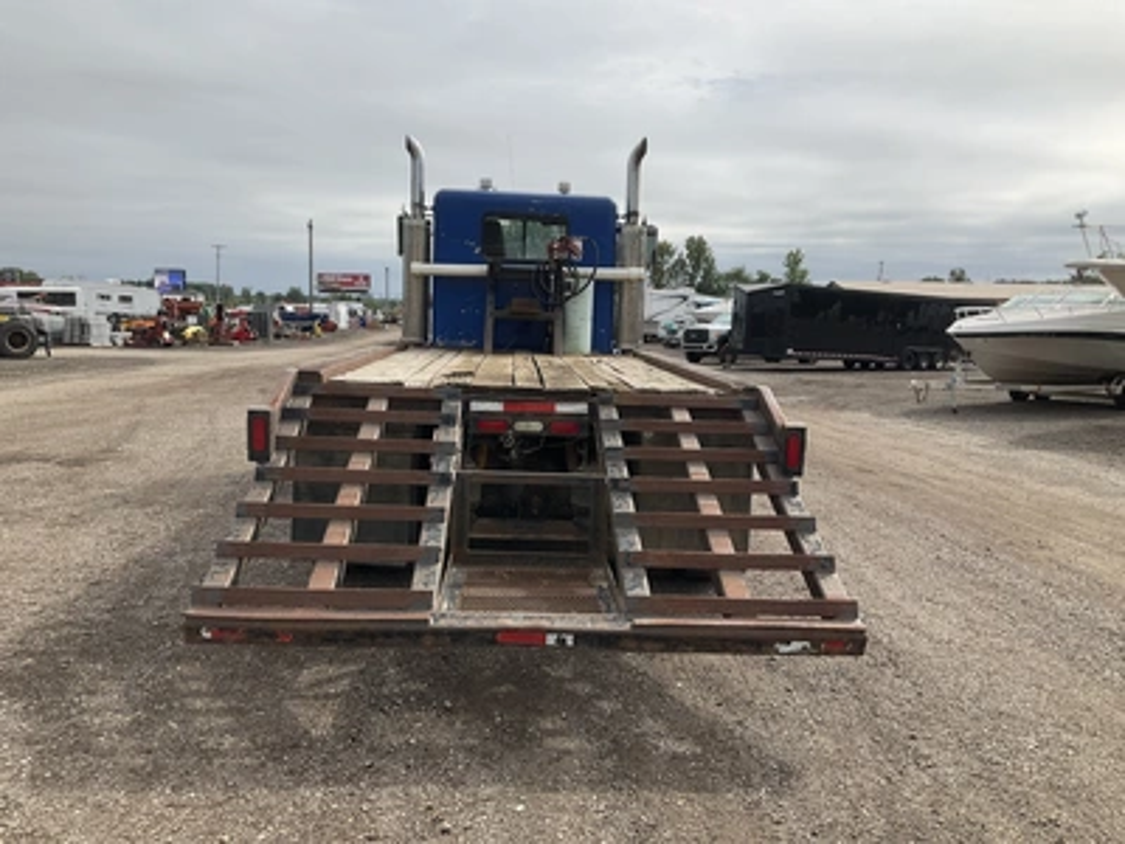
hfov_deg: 61.7
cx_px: 562
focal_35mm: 29
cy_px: 422
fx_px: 942
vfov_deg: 48.2
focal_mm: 3
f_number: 1.8
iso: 25
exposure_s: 1/2801
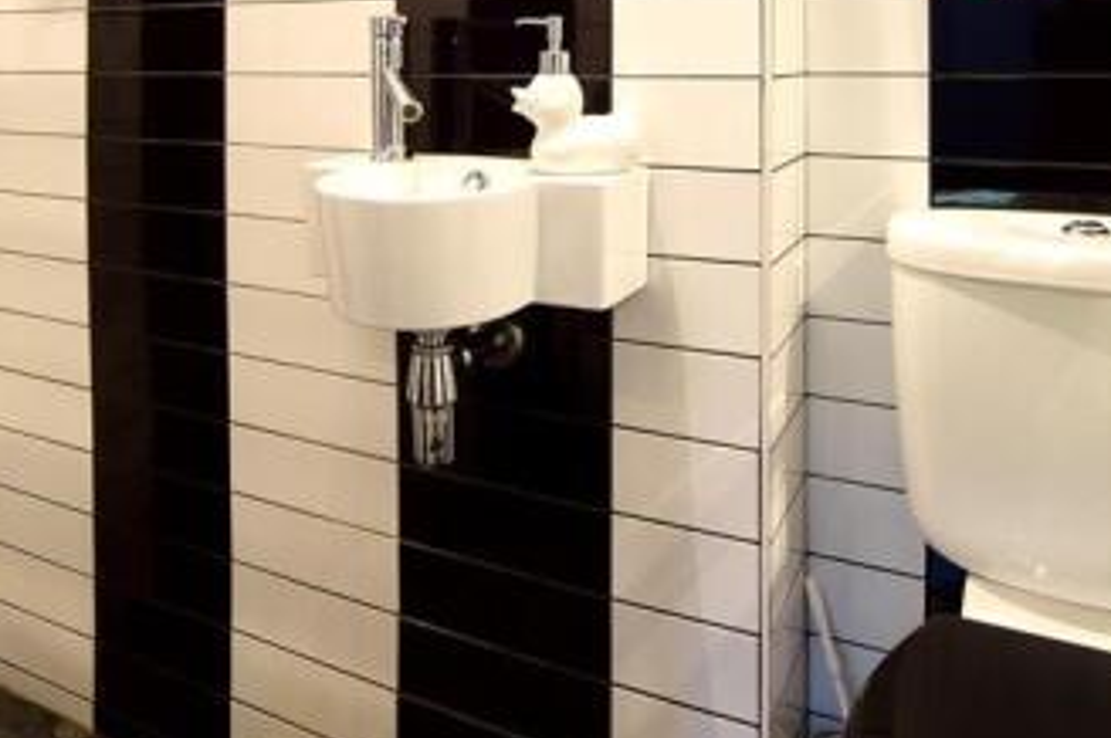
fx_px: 925
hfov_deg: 62.0
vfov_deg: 39.5
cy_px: 39
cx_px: 539
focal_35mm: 30
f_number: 8
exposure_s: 1/4
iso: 400
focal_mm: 10
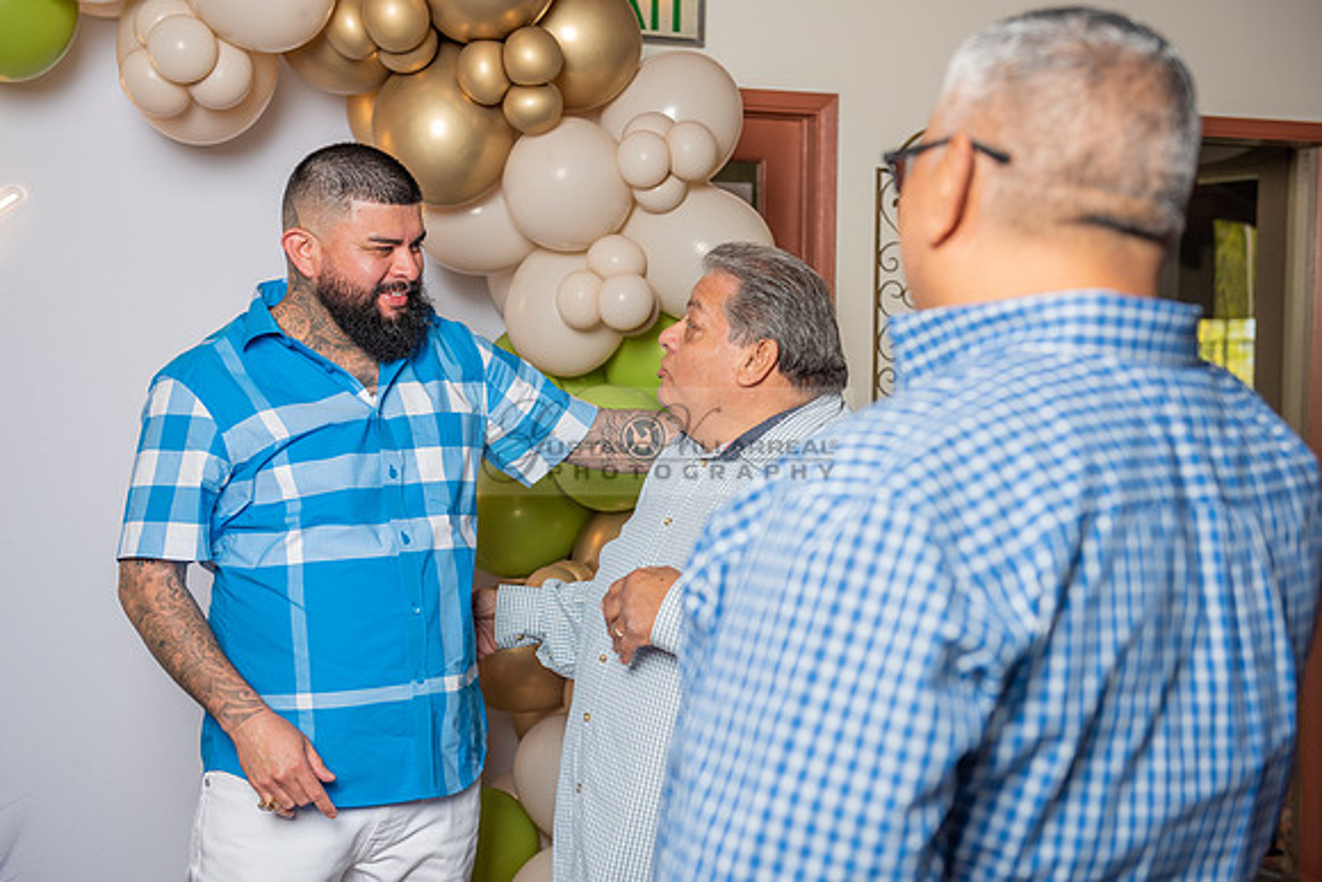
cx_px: 661
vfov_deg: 26.0
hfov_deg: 38.2
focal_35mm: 52
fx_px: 1910
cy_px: 441
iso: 200
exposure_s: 1/200
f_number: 4
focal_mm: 52
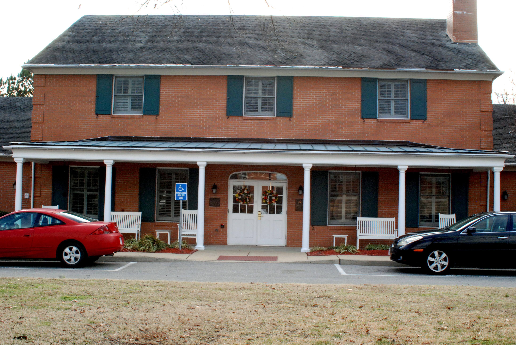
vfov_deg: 25.8
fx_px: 753
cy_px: 172
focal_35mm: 52
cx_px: 258
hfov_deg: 37.8
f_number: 22
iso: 1000
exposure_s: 1/60
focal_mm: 35
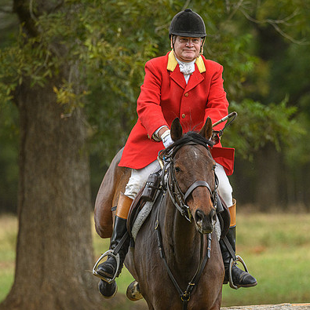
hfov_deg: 5.6
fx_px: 3192
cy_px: 172
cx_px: 228
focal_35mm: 315
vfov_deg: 5.6
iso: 800
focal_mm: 190
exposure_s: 1/640
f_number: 3.5
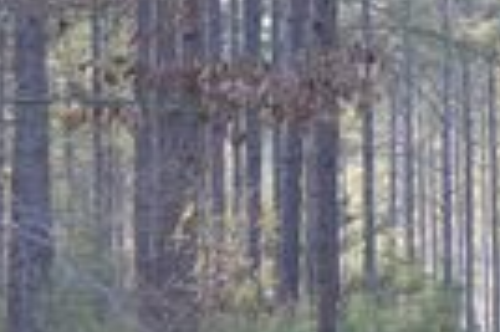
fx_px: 4675
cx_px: 534
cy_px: 369
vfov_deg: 4.1
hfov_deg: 6.1
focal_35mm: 337
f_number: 4.2
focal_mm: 60
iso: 400
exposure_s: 1/125
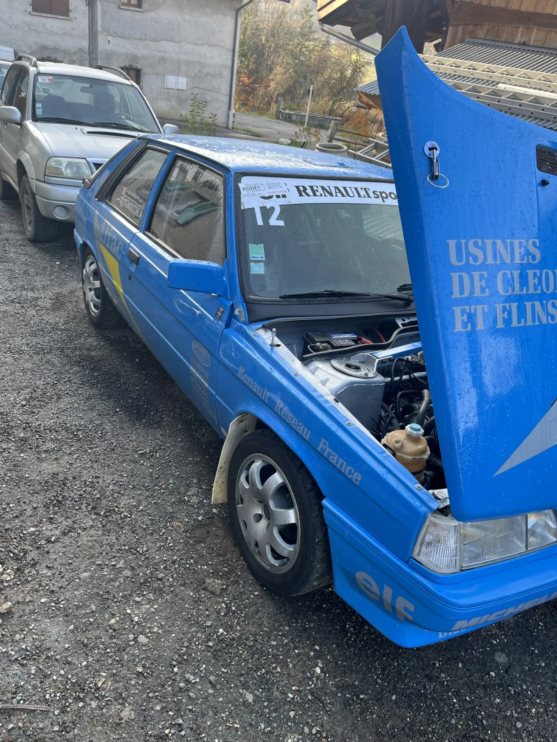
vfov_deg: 67.3
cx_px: 278
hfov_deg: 53.1
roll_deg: -8.4
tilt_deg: -31.2
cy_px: 371
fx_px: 558
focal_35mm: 26
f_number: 1.6
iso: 32
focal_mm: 5.1
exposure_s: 1/143
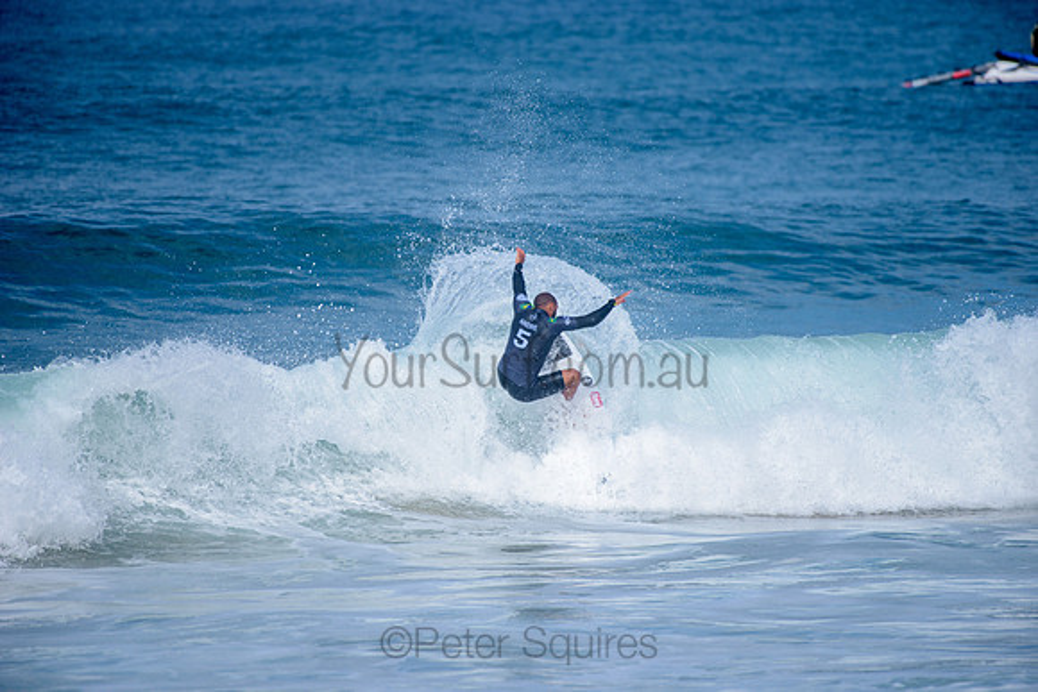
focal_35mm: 500
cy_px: 346
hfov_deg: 4.1
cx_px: 519
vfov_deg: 2.8
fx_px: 14422
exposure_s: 1/2000
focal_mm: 500
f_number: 5.6
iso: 160
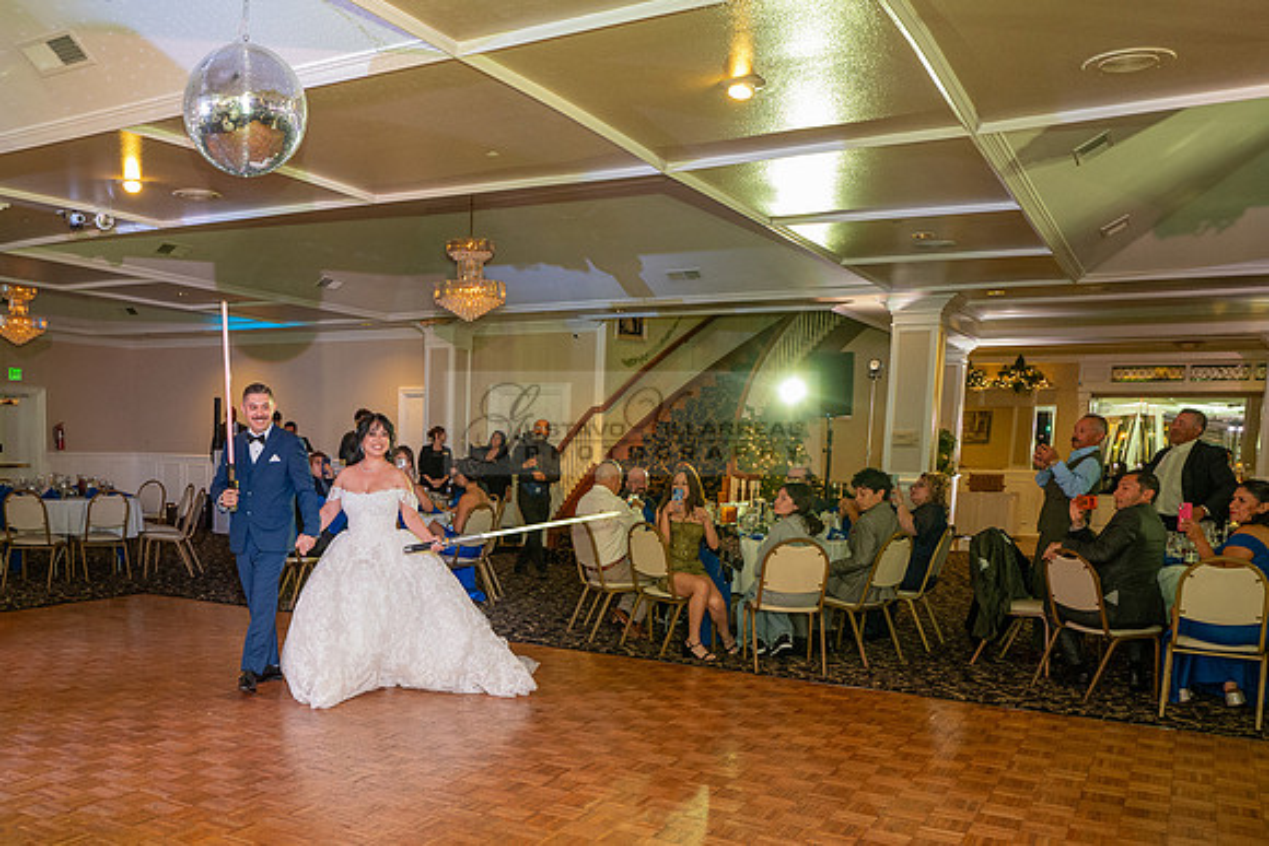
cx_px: 405
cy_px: 576
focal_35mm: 33
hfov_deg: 56.2
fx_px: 1153
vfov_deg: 39.8
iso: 2000
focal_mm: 24
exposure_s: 1/200
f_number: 2.8
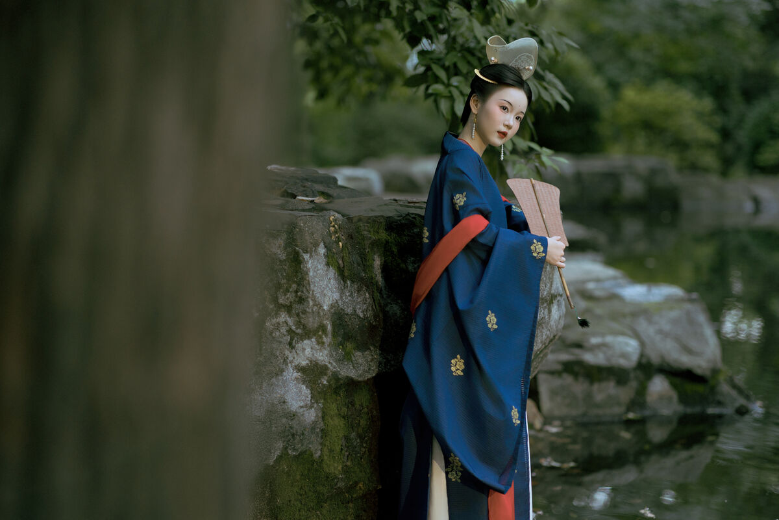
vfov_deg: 16.1
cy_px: 260
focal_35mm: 85
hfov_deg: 23.9
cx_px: 390
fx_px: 1839
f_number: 1.8
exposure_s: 1/200
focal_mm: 85
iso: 1000
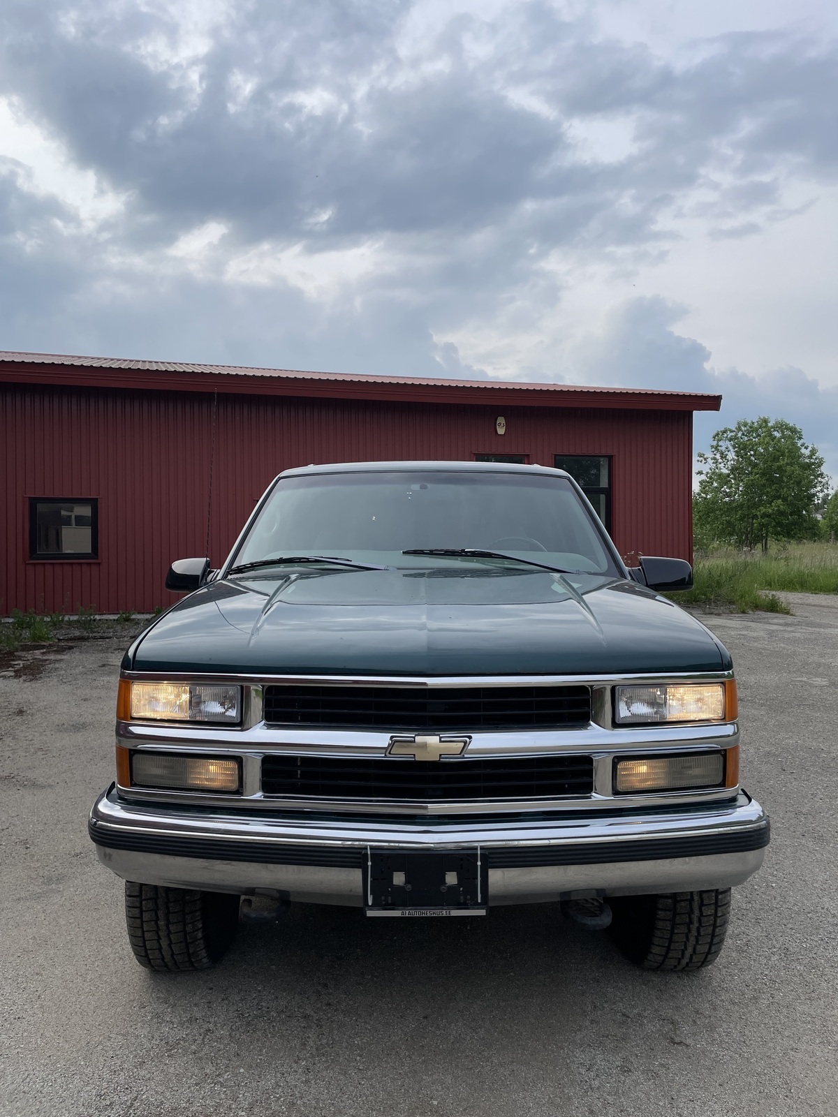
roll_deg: +0.3
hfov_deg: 53.1
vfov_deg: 67.3
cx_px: 419
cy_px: 558
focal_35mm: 26
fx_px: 839
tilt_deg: +0.3
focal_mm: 4.2
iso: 32
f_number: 1.6
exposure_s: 1/1304
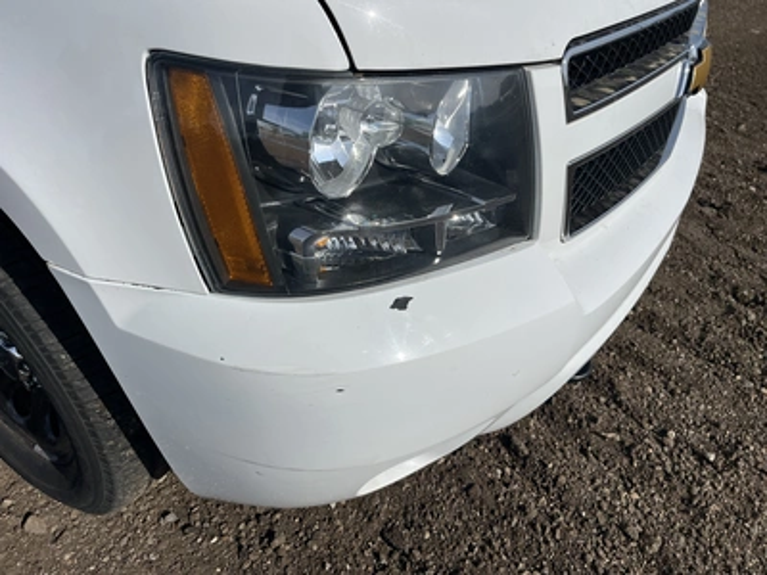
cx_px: 384
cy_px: 288
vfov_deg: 53.1
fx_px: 576
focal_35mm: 26
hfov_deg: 67.3
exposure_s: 1/10870
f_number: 1.6
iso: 50
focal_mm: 5.1
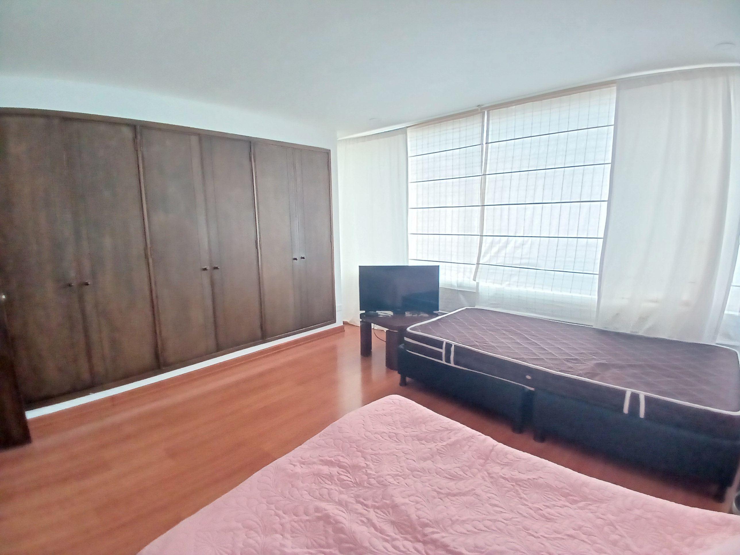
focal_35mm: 17
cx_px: 370
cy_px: 278
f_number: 2.2
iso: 200
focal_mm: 1.4
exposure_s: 1/25
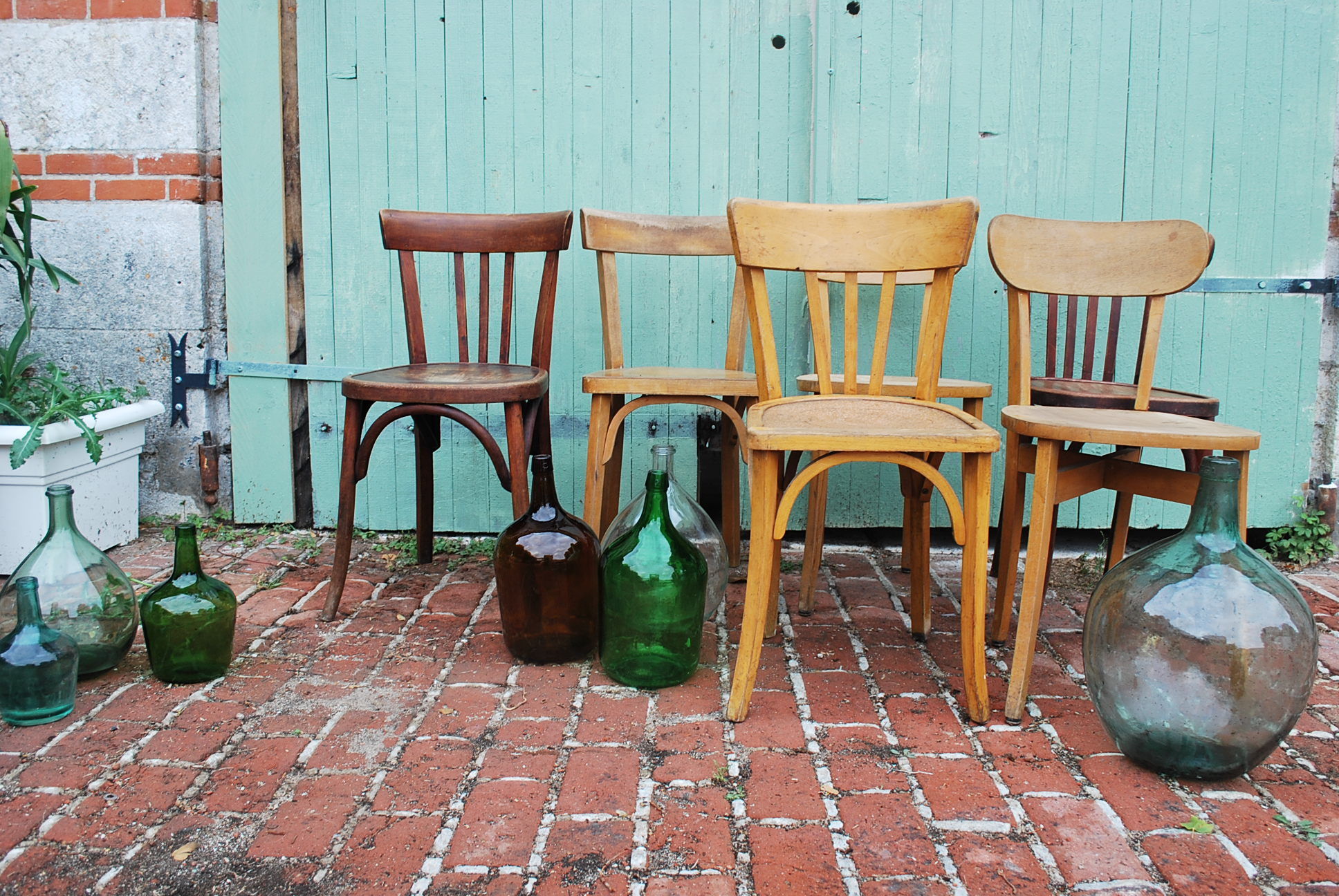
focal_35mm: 30
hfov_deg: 61.9
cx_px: 670
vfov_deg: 43.7
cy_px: 448
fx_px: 1117
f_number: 5.6
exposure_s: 1/125
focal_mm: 20
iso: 200
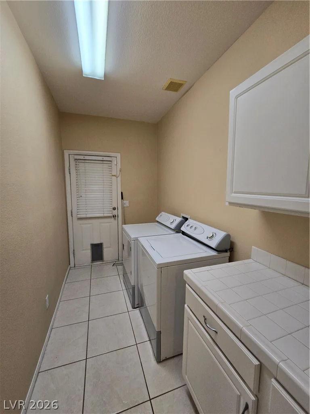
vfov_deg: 106.2
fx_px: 155
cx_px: 155
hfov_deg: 89.9
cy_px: 207
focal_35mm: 13
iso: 80
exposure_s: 1/60
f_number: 2.2
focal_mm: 2.2
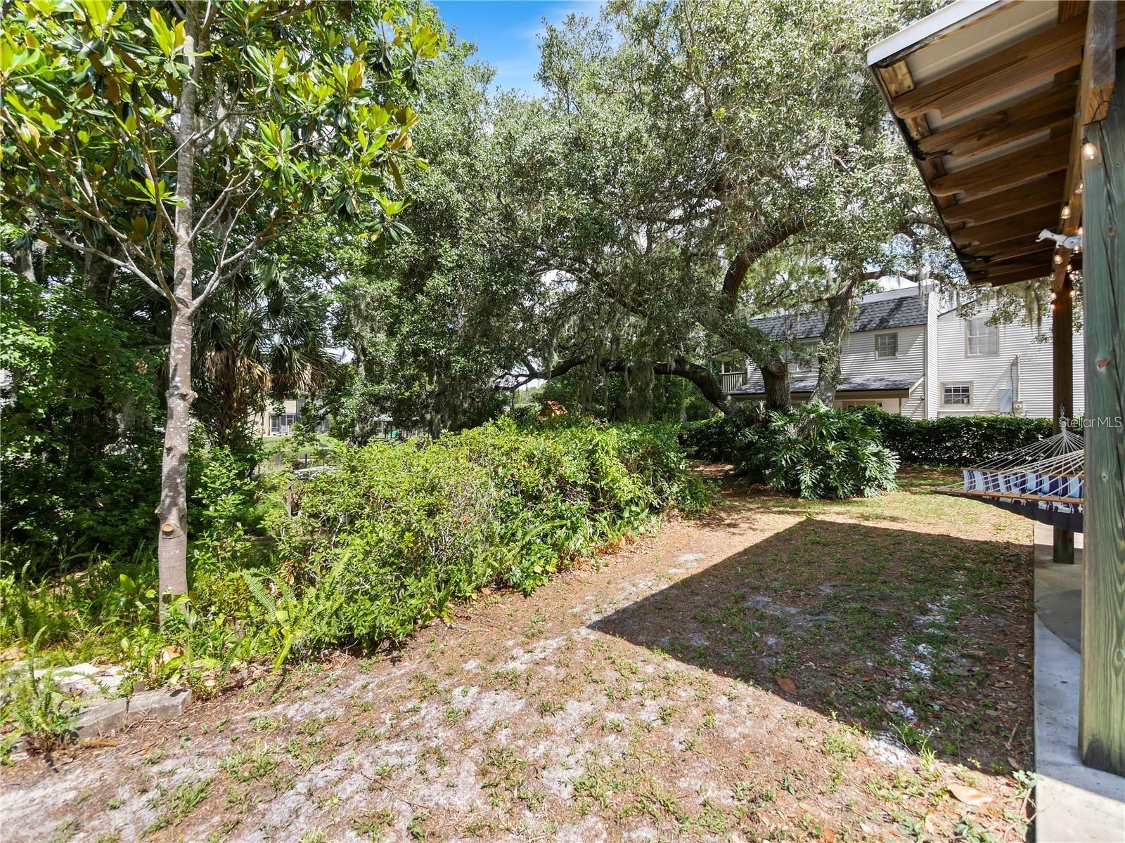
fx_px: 455
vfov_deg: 85.7
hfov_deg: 102.1
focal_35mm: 14
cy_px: 422
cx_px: 562
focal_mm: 7
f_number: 8
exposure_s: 1/400
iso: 200
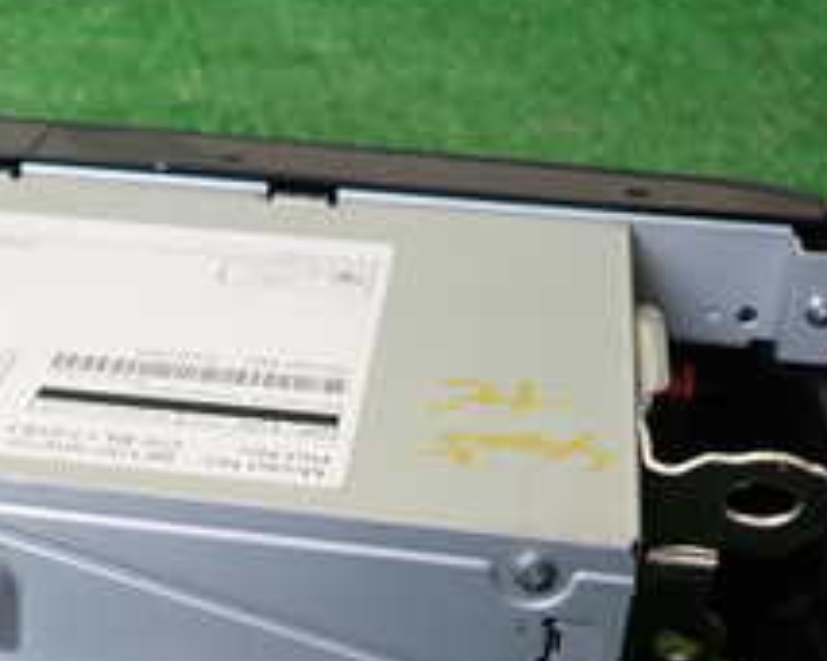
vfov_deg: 18.2
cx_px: 62
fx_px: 2006
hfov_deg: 22.6
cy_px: 661
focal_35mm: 82
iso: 100
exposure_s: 1/160
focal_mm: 5.4
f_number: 2.3
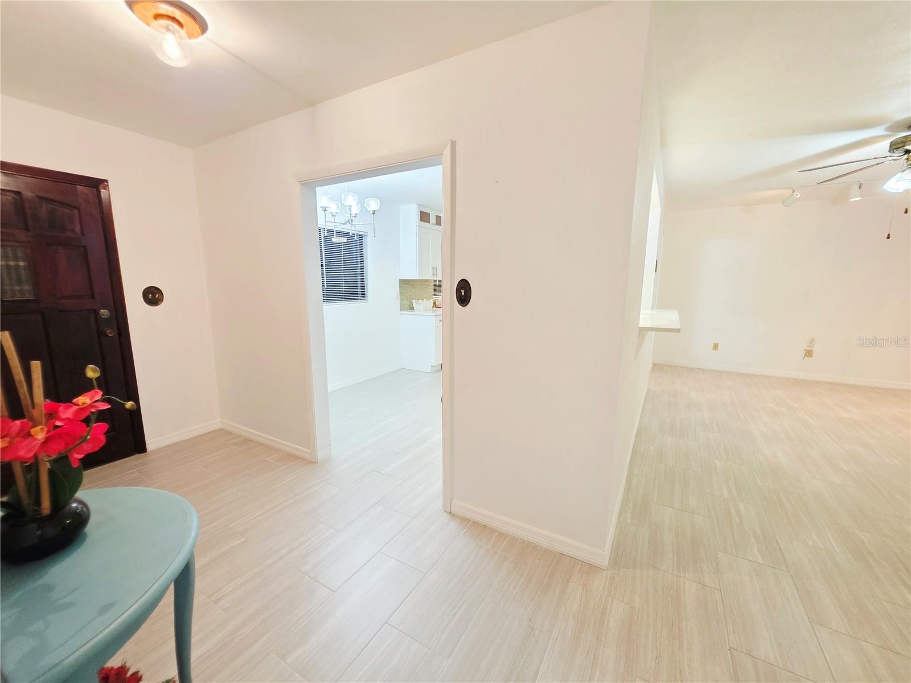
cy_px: 342
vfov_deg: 89.9
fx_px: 342
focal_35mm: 13
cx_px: 456
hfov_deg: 106.2
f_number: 1.9
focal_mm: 2.2
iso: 500
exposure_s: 1/60
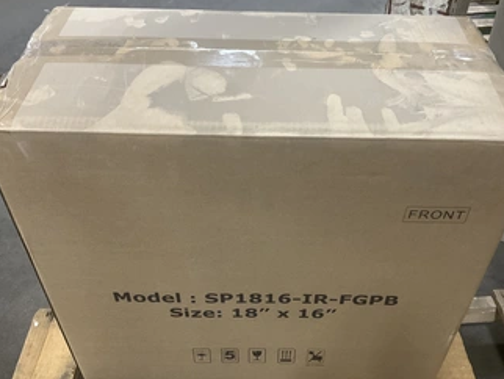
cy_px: 213
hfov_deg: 51.3
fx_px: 525
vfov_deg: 39.6
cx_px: 272
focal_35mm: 36
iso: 250
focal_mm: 3
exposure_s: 1/40
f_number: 1.8
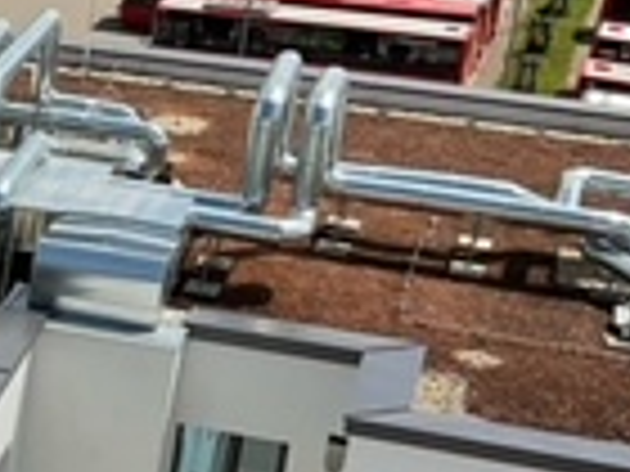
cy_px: 405
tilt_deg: -24.7
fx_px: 2421
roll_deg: -2.7
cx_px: -464
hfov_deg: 13.5
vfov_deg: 11.1
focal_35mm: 133
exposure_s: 1/2801
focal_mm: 3
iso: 20
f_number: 1.8
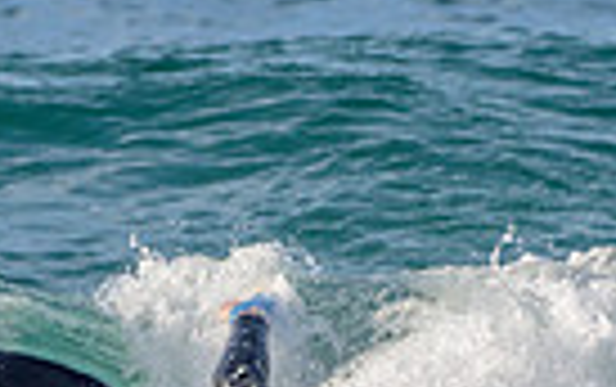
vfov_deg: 0.5
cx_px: -18
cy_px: 496
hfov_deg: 0.8
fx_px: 44392
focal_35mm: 2641
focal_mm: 500
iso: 200
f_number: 5.6
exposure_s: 1/1250
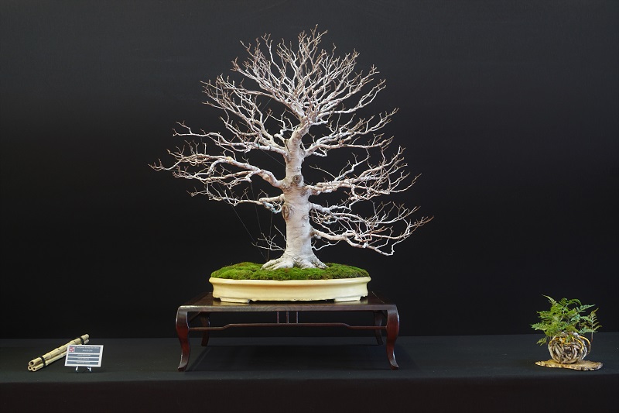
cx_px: 310
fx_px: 722
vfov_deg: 31.9
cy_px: 206
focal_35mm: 42
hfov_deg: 46.4
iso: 320
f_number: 9
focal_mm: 28
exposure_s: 1.3
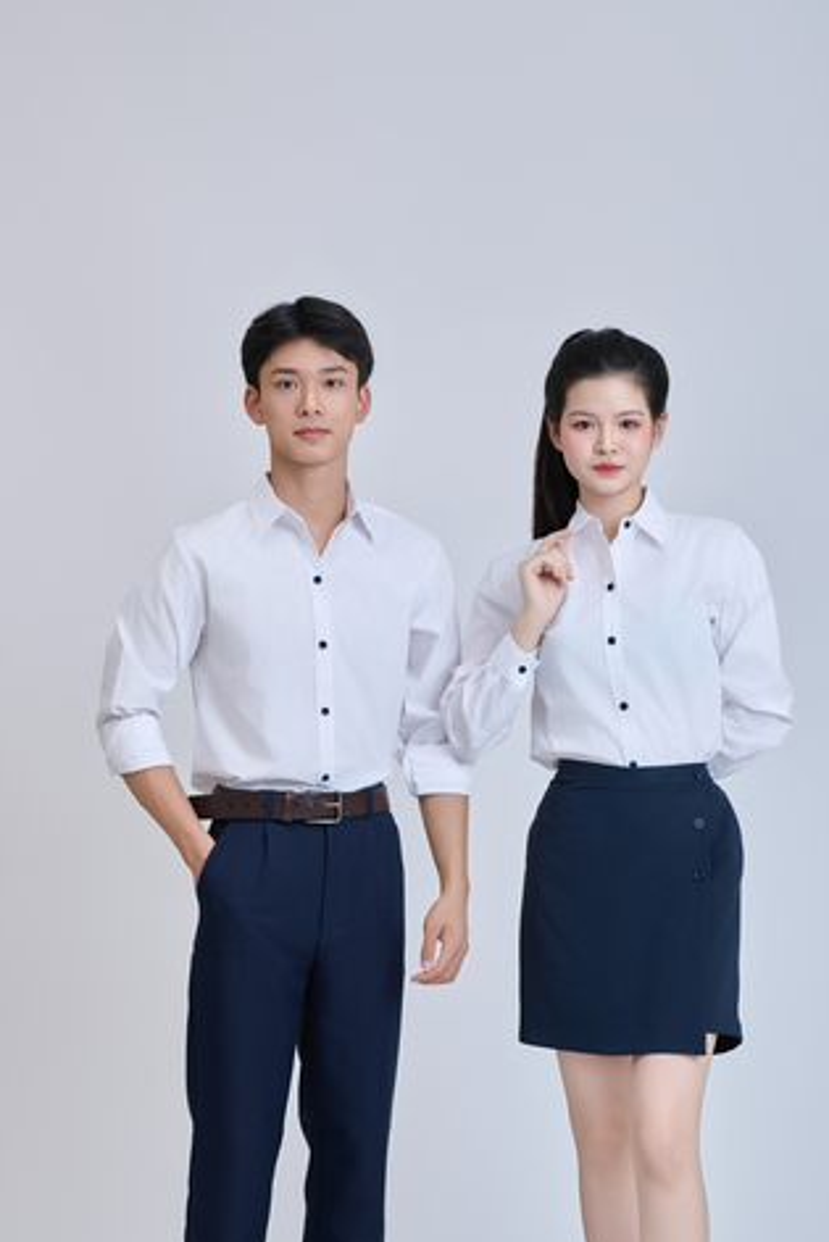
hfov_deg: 12.7
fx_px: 3727
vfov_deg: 18.9
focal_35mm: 108
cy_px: 782
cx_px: 482
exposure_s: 1/250
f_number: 4.5
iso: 100
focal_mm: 85
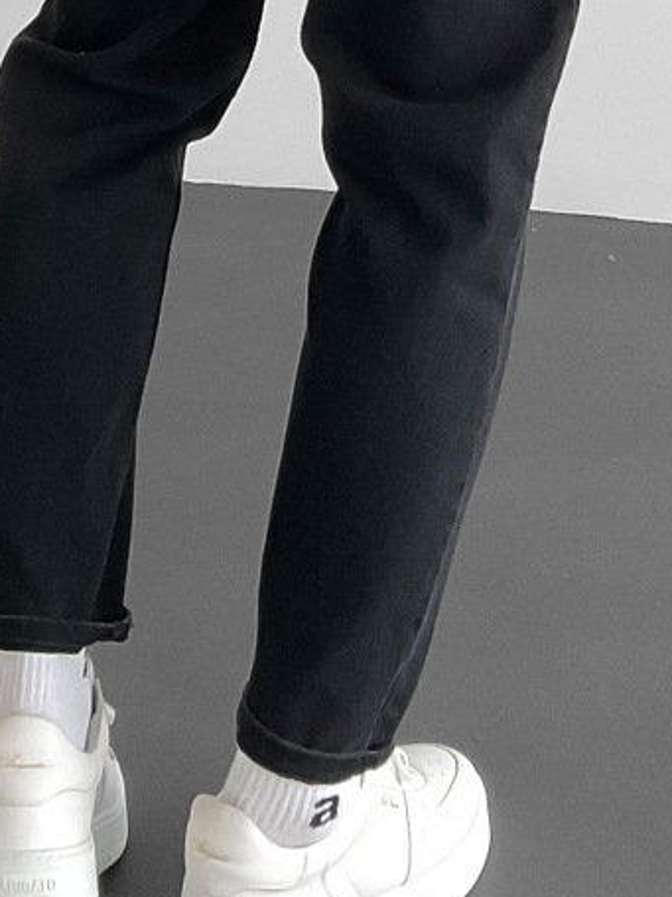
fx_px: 2641
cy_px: -651
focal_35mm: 102
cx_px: 134
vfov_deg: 16.5
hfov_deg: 14.4
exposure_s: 1/120
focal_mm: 3
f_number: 1.8
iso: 50
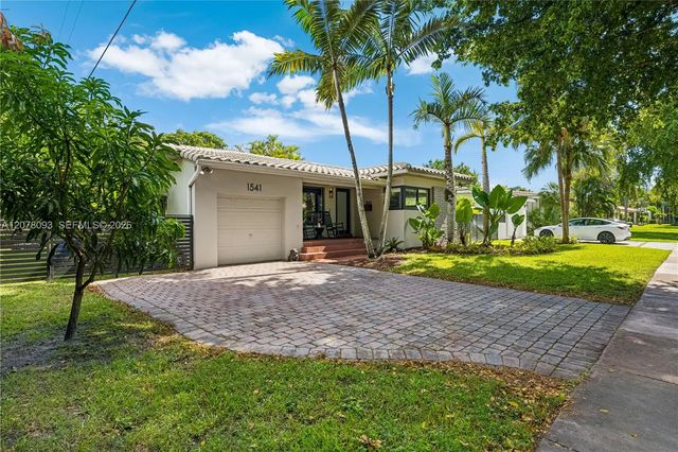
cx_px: 339
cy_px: 226
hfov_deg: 88.8
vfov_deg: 66.2
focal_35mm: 18
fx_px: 346
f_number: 11
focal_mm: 18.4
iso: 100
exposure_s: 1/30
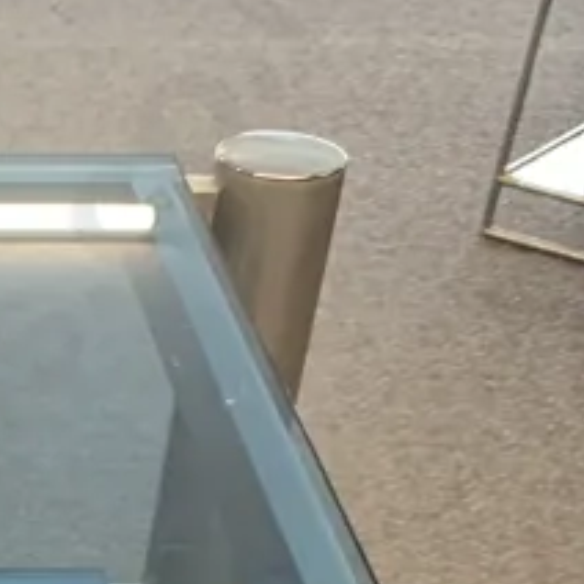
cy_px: 1000
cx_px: -468
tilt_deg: -40.2
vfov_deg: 14.2
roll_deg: +2.6
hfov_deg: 13.9
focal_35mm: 111
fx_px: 2119
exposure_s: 1/50
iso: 64
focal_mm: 4.25
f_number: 1.8
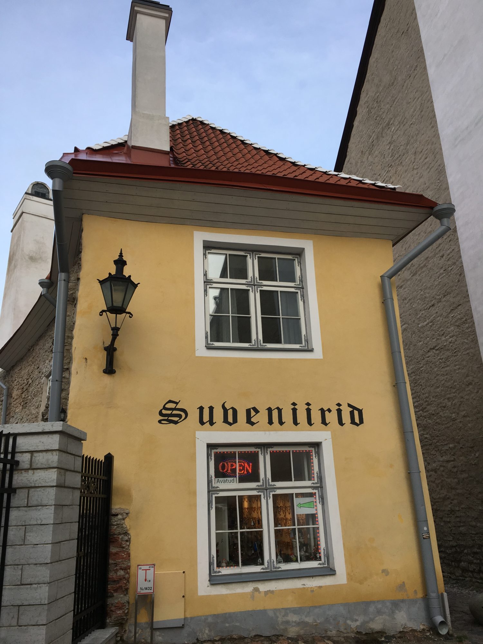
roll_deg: +3.1
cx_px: 242
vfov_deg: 61.7
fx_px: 540
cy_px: 322
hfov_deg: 48.2
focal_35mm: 29
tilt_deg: +17.9
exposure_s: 1/234
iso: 25
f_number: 2.2
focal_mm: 4.15
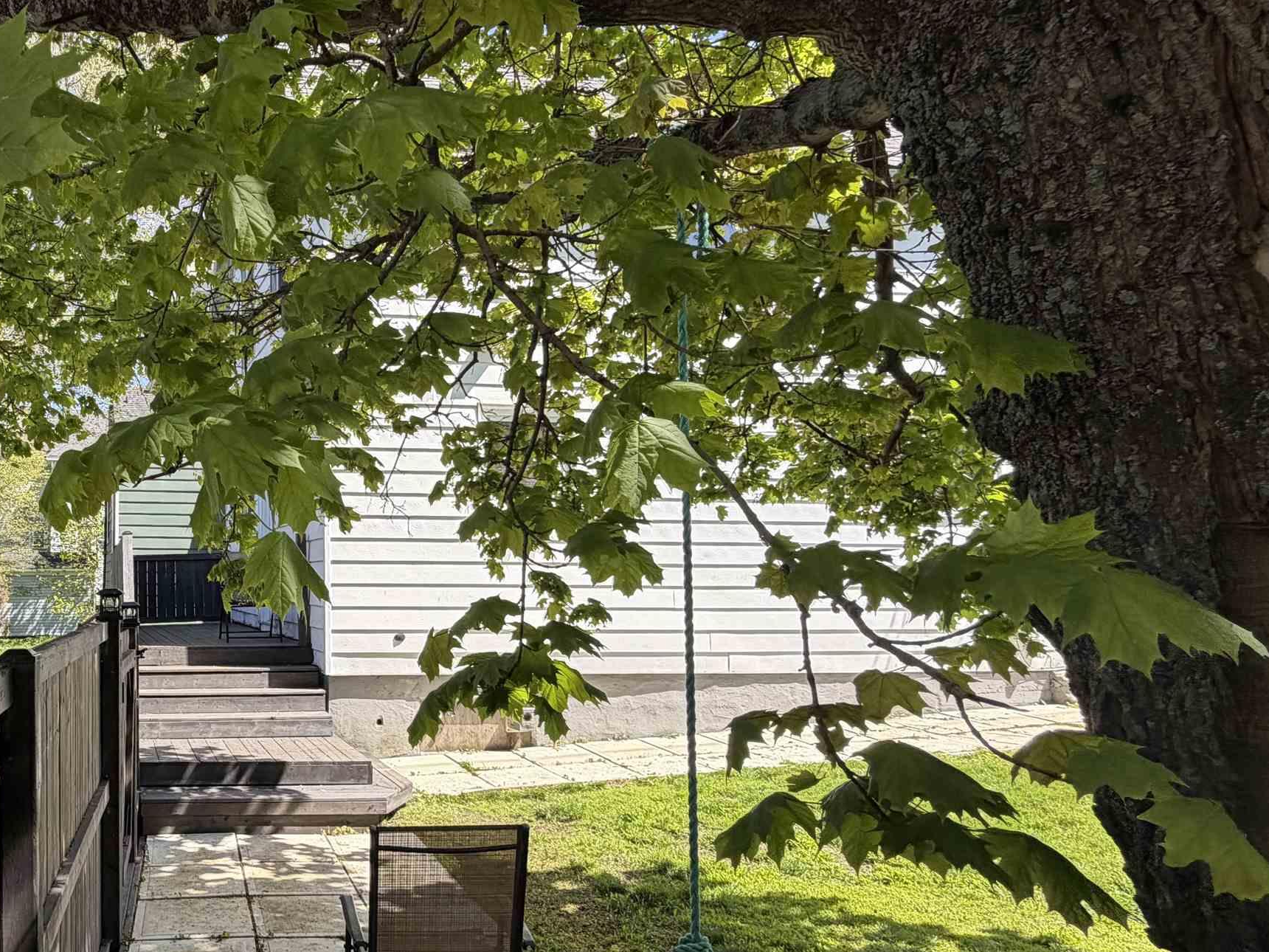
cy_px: 531
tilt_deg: +3.9
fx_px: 916
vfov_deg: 54.7
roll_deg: -0.7
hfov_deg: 61.5
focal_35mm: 25
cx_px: 193
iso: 50
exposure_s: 1/502
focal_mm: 2.22
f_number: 2.2
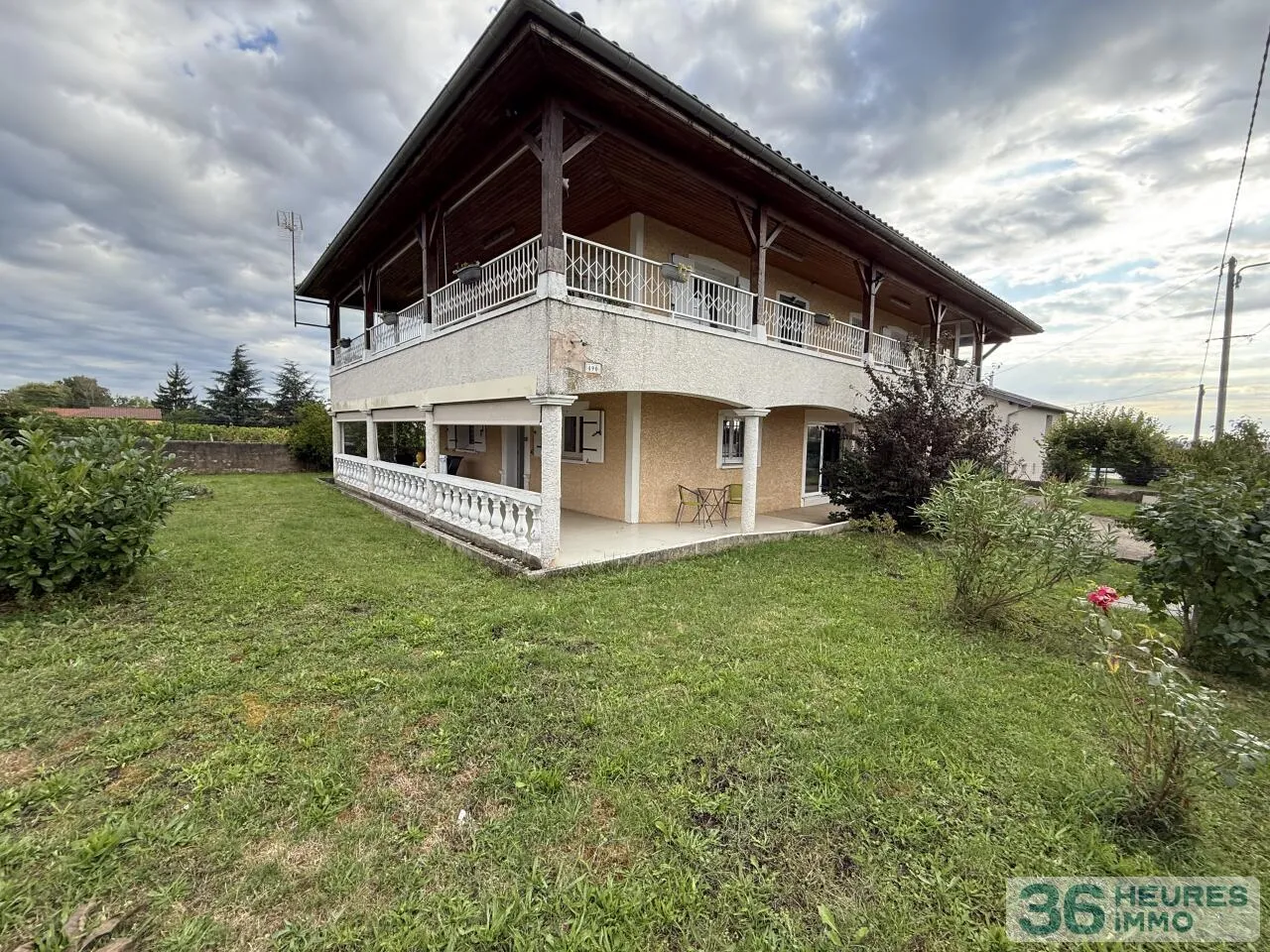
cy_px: 476
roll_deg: -0.8
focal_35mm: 14
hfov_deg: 102.1
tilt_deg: -4.5
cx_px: 635
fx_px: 514
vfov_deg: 85.7
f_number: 2.2
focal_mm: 2.22
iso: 50
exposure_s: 1/328
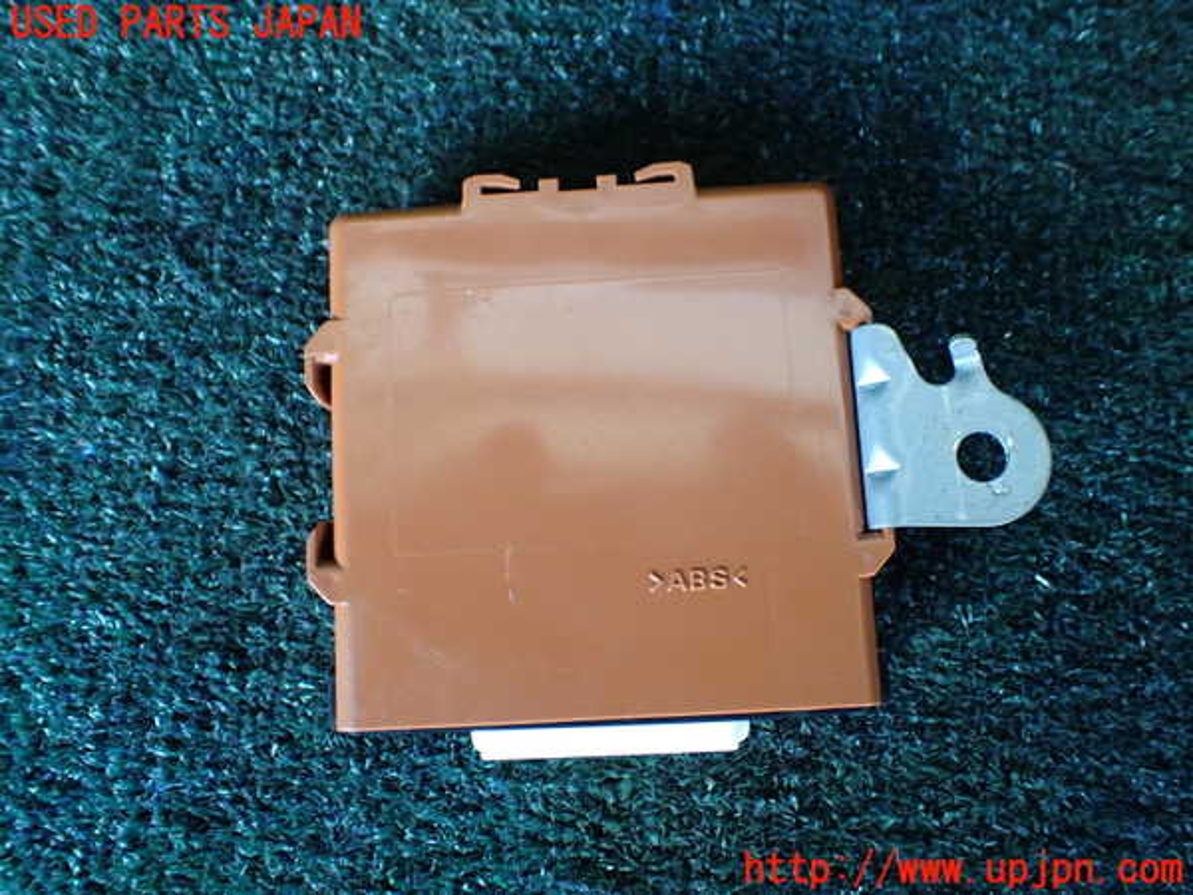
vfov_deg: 46.8
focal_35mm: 30
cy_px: 448
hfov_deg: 60.0
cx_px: 596
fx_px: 1034
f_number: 2.3
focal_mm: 5.4
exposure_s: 1/125
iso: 640
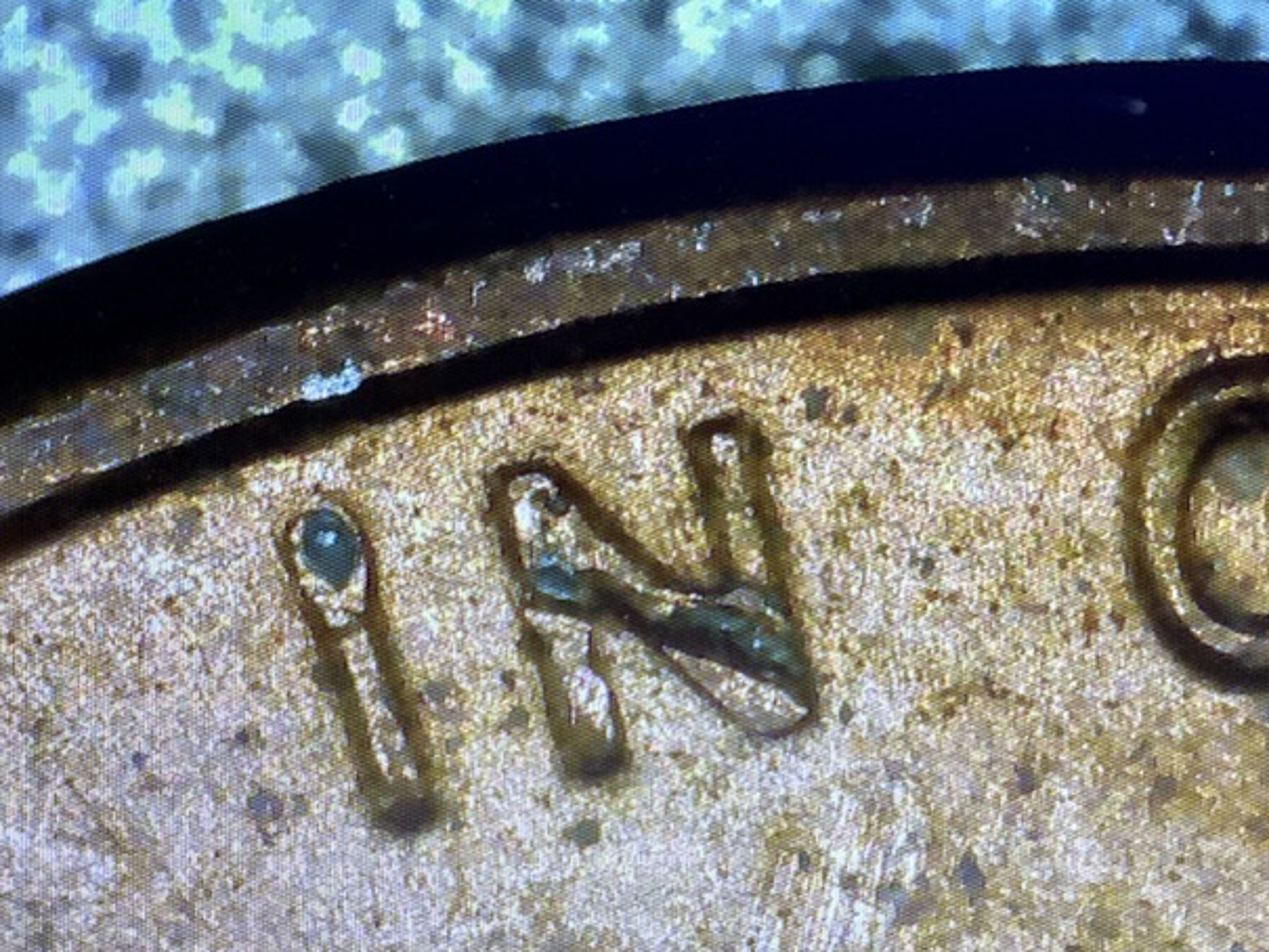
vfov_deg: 26.6
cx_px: 646
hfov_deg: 34.9
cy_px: 476
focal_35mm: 55
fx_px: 2017
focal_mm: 6
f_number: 2
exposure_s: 1/60
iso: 160
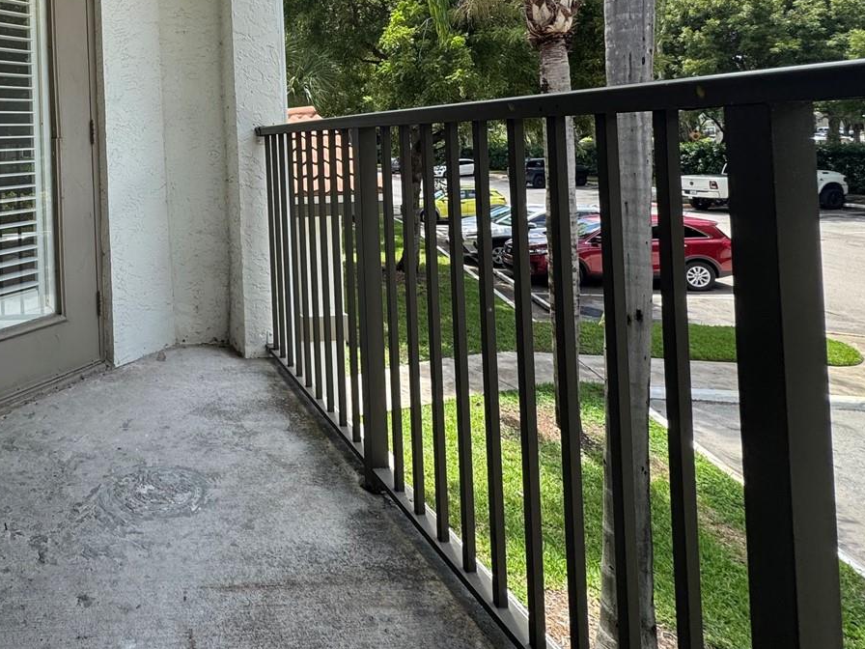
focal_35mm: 25
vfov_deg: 51.6
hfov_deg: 60.5
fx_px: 625
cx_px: 113
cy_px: 134
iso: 40
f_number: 2.2
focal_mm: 2.22
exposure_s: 1/456
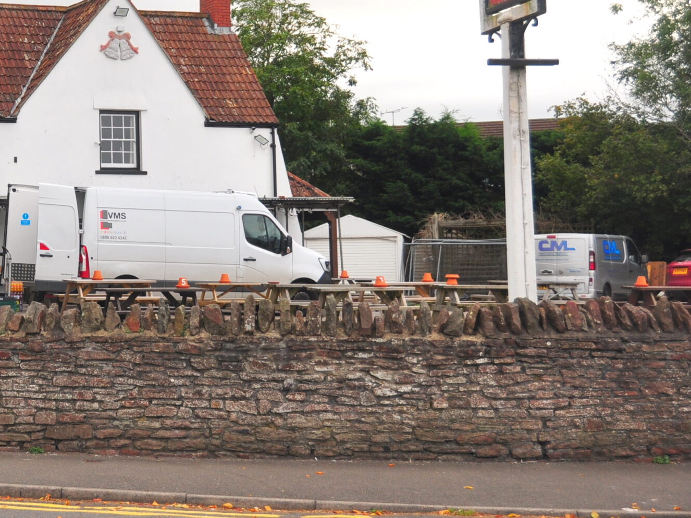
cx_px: 66
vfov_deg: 16.6
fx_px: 1776
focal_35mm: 89
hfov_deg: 21.5
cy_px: 176
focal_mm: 32
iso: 200
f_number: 5.6
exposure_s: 1/200
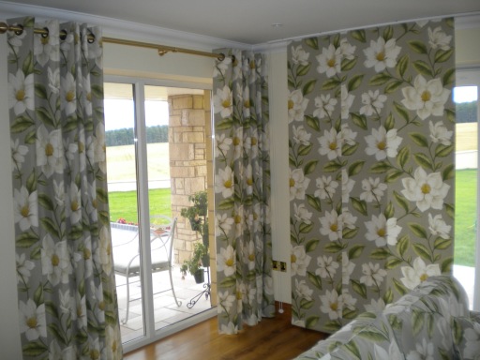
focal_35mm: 35
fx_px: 485
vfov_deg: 40.7
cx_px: 240
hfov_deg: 52.6
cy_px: 180
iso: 113
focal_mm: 6.3
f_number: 3.1
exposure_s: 1/77.4
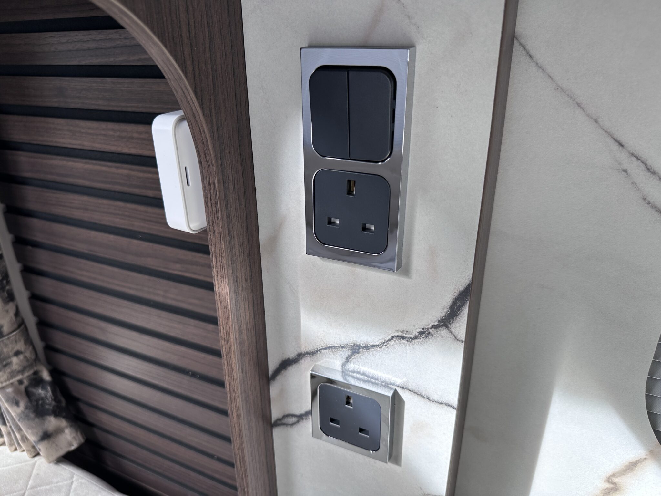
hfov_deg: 71.6
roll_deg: +0.2
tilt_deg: -22.4
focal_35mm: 24
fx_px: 458
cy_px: 248
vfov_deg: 56.8
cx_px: 330
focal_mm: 6.86
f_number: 1.78
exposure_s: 1/342
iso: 80
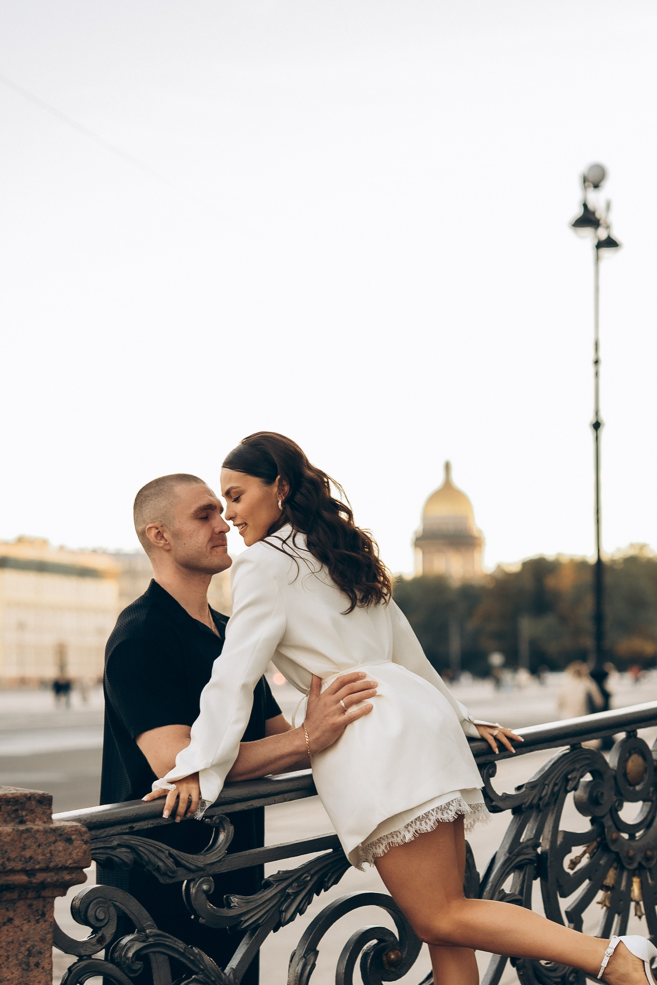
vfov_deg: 27.9
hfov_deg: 18.9
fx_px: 1971
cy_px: 652
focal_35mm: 72
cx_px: 340
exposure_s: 1/250
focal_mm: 35
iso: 100
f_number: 1.2
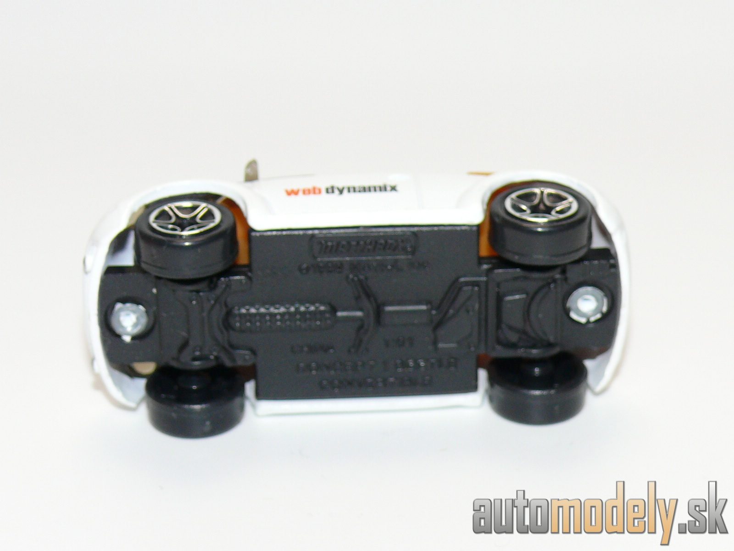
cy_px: 276
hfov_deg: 17.6
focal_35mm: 112
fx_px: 2375
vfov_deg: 13.2
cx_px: 367
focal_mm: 14.2
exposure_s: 1/30
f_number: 4
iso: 100
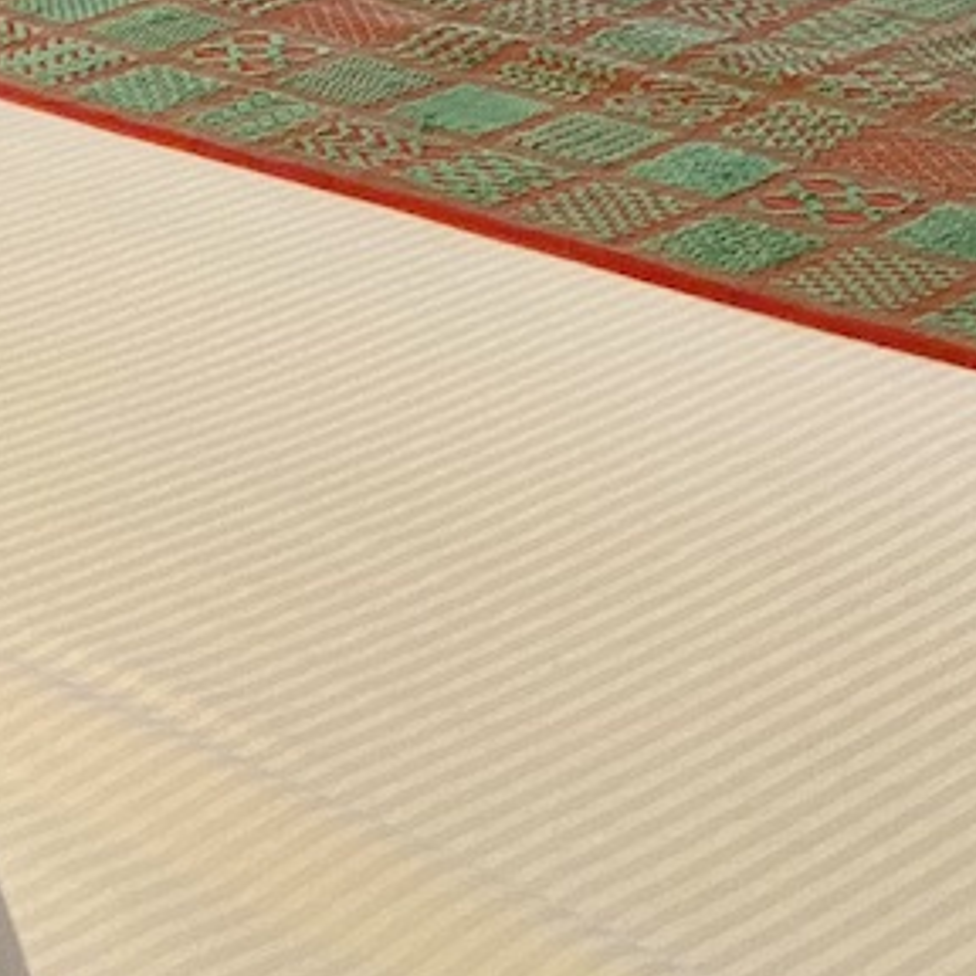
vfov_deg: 15.9
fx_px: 3254
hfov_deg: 16.4
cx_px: 1173
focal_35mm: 102
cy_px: -390
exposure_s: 1/50
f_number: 1.8
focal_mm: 4.25
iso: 500
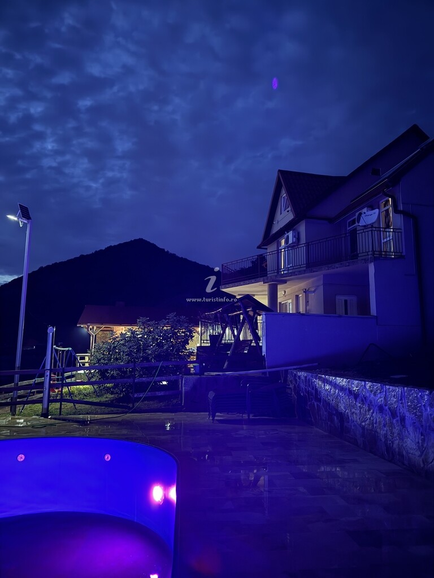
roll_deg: -1.3
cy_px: 289
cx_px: 217
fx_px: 401
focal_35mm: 24
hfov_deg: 56.8
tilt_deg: +10.6
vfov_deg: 71.6
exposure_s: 1/5
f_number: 1.78
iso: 2000
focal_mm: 6.76
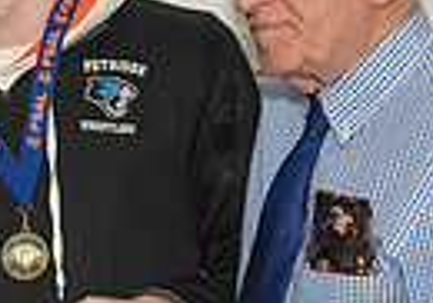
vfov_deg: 7.1
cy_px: 282
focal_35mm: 200
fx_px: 2443
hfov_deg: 9.7
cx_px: -285
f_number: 5
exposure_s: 1/250
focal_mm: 35
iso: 1600
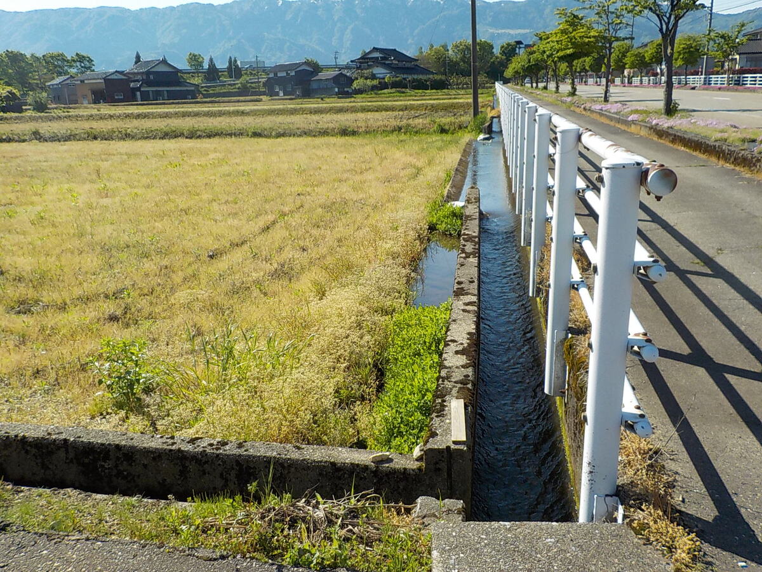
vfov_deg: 46.8
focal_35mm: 30
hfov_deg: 60.0
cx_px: 381
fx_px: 660
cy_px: 286
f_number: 3.3
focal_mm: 4.1
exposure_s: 1/1250
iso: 125
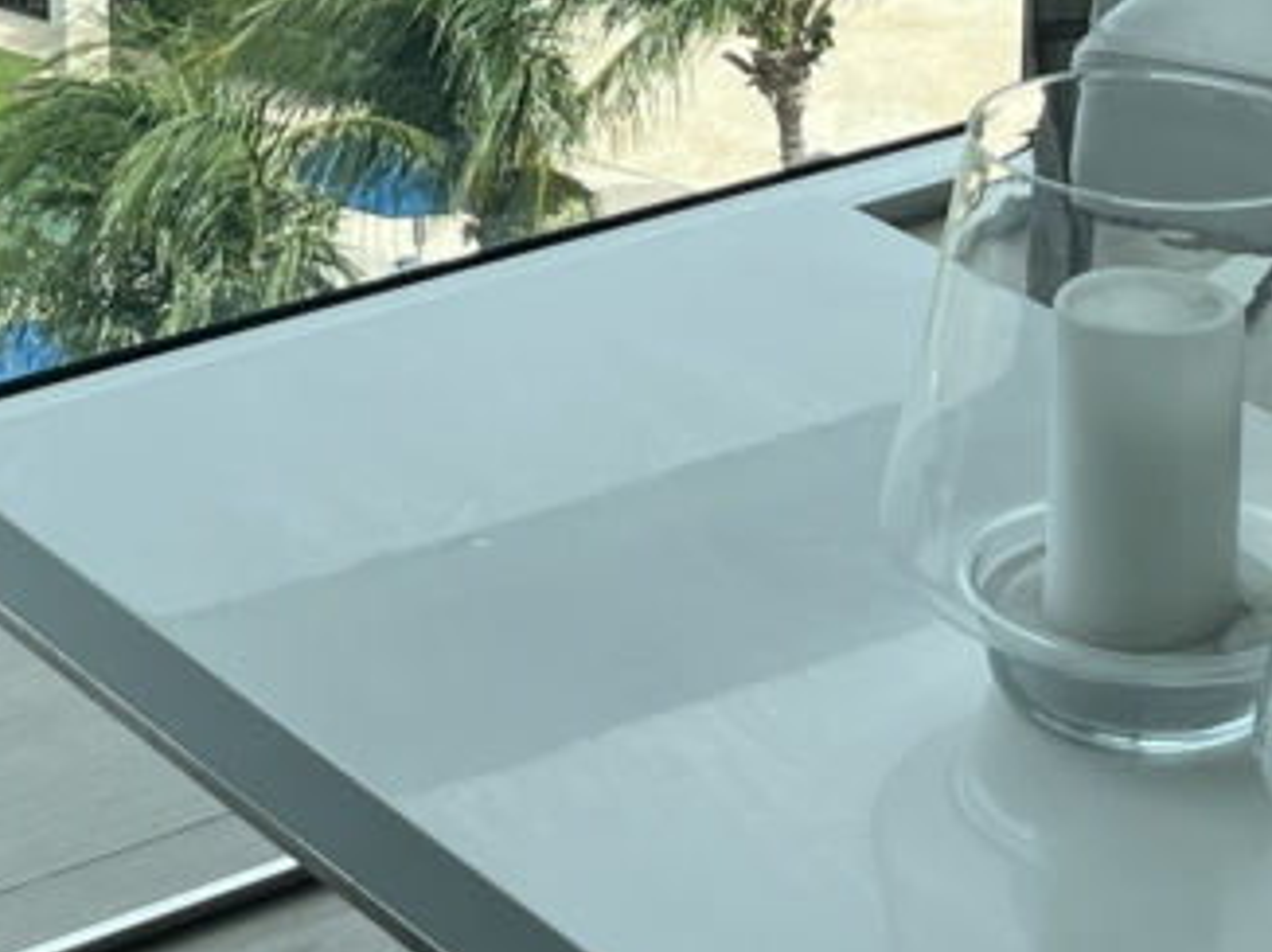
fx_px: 4223
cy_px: -456
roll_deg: +0.2
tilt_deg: -11.1
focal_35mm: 115
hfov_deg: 17.1
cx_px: 402
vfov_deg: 12.3
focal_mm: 5.1
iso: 50
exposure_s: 1/2268
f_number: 1.6
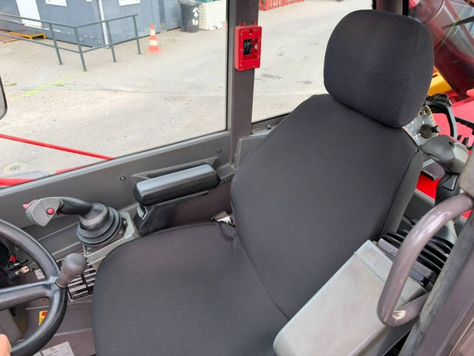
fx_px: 329
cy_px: 178
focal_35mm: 24
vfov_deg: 56.8
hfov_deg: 71.6
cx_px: 237
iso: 64
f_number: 1.8
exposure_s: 1/366
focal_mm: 6.93
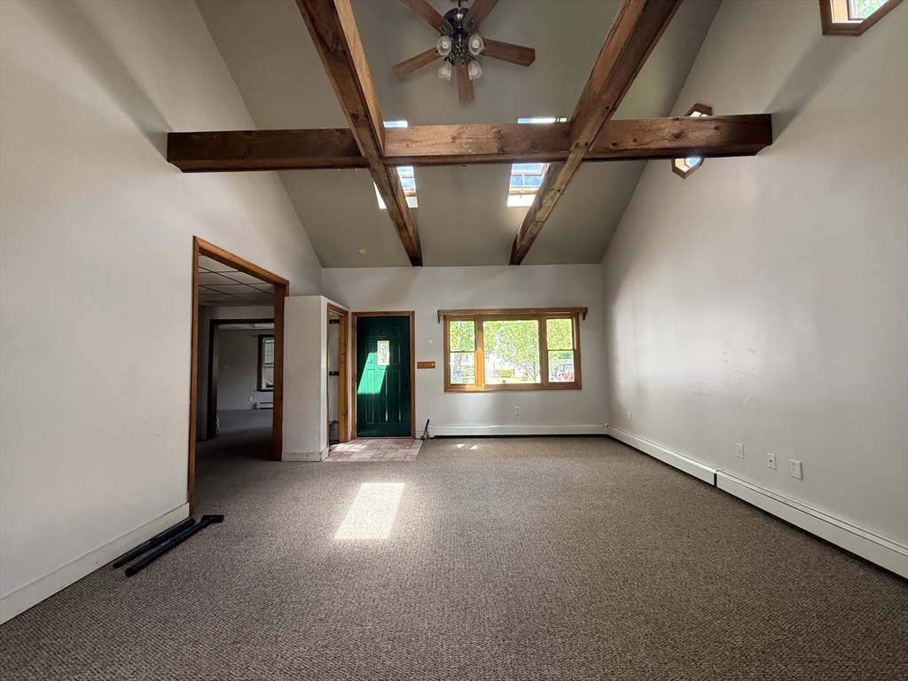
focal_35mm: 14
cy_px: 340
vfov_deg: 85.7
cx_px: 454
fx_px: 367
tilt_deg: +3.3
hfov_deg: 102.1
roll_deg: +0.9
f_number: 2.2
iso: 160
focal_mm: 2.22
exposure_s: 1/99
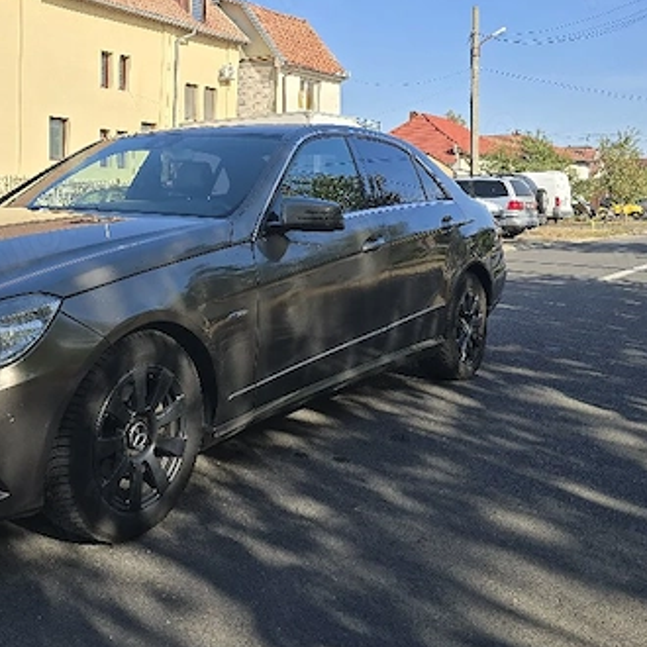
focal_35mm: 37
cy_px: 216
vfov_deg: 44.3
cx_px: 165
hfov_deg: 43.5
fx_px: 782
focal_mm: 6.3
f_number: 1.7
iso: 12
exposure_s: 1/833
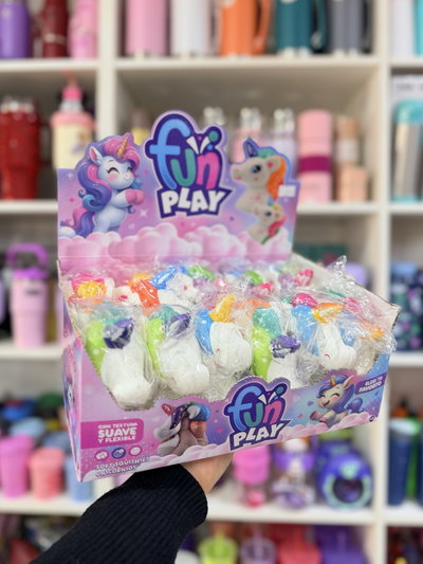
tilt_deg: -0.6
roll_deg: -0.6
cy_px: 282
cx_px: 212
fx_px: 391
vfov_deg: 71.6
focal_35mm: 24
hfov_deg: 56.8
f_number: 1.78
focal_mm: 6.76
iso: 200
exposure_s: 1/50
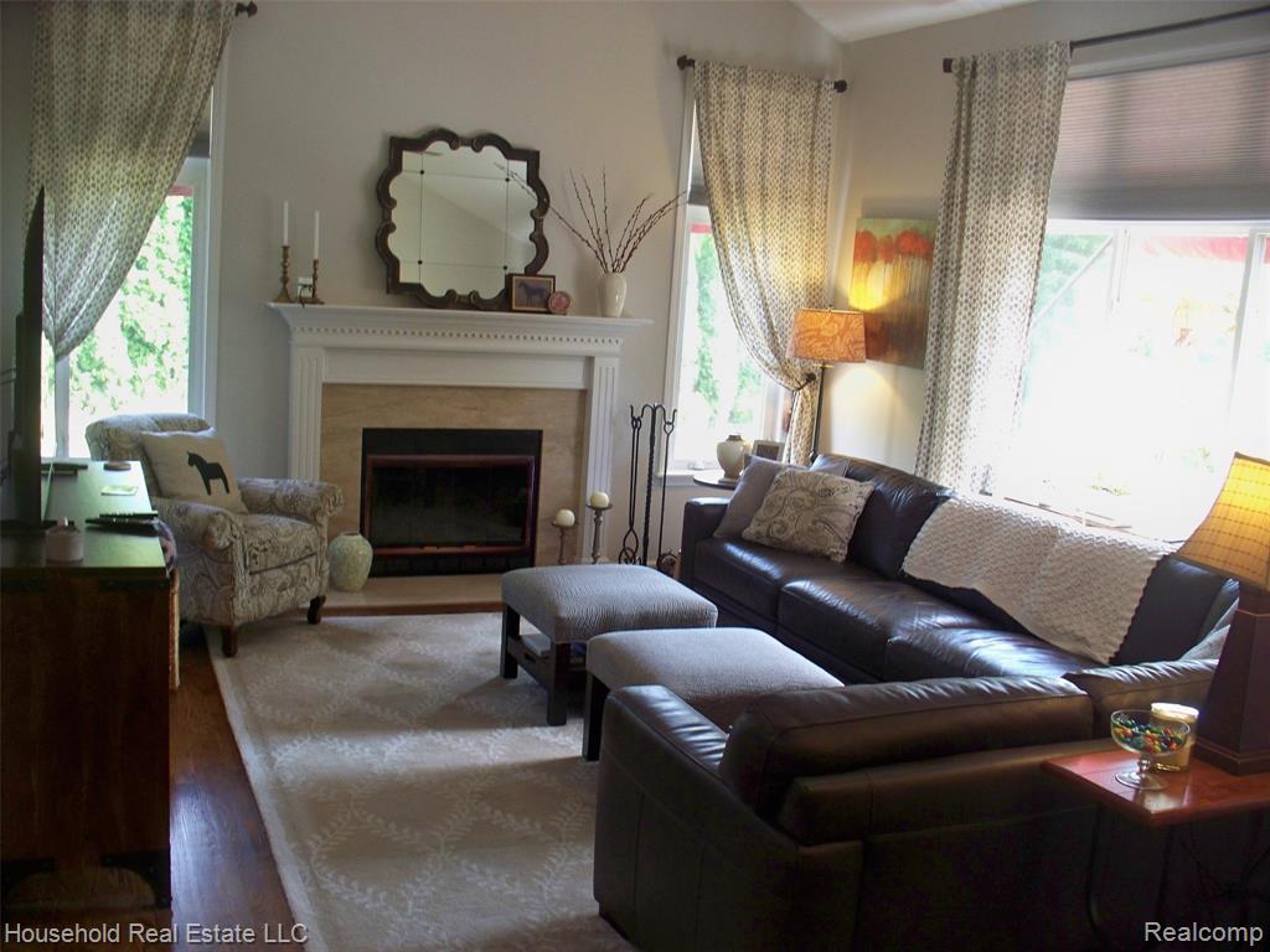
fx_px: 1284
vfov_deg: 40.7
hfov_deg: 52.6
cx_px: 635
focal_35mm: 35
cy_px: 476
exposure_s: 1/30
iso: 200
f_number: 2.8
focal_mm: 7.54
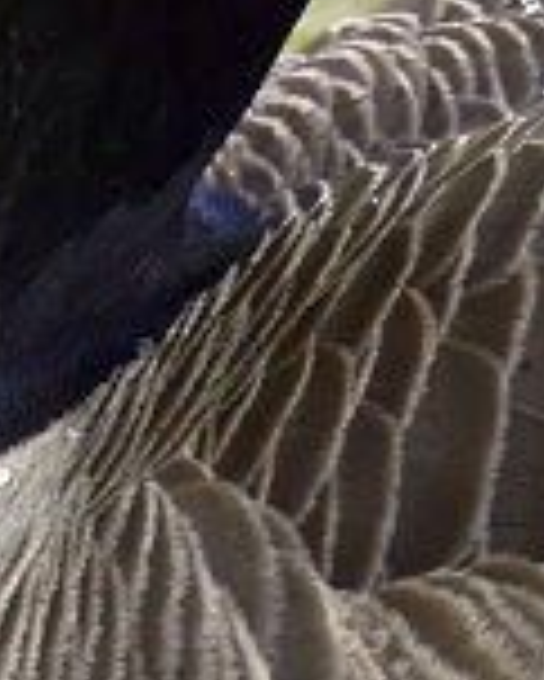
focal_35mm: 1001
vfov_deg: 1.9
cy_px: -221
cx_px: -108
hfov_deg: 1.5
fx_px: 20129
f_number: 5
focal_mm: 105
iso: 800
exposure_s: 1/800
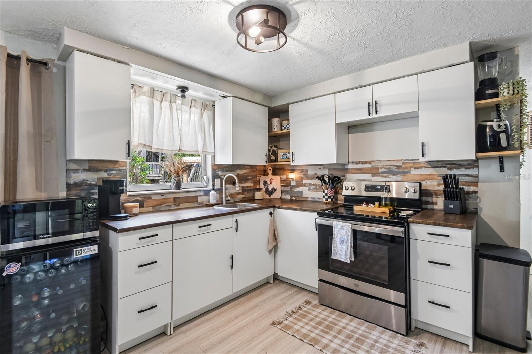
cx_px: 266
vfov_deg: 73.7
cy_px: 177
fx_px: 236
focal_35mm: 16
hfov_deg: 96.7
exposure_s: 1/8
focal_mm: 16
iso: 400
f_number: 8
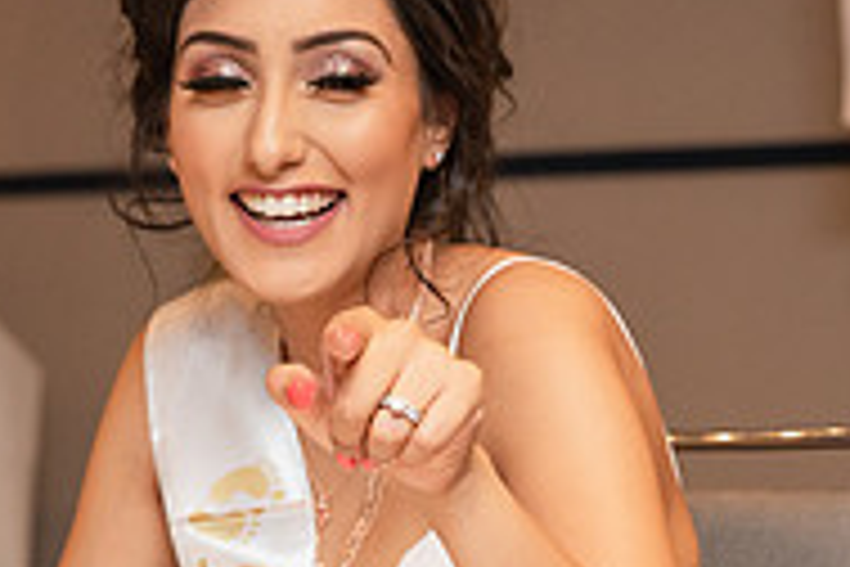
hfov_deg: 12.4
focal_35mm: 164
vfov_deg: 8.4
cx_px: 775
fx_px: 3872
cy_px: 460
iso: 2000
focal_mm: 52
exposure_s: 1/160
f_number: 4
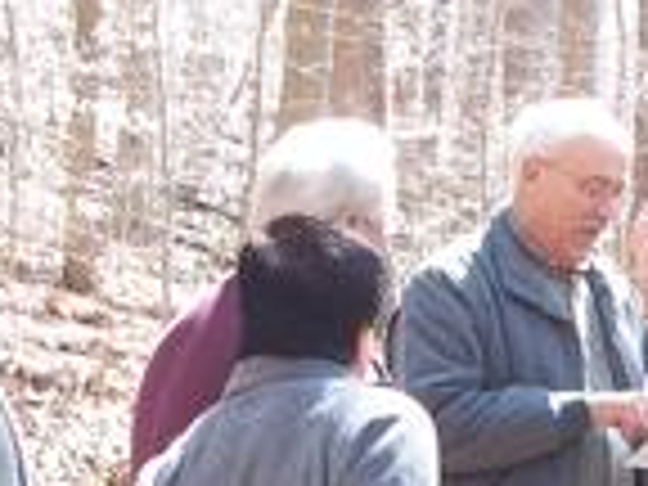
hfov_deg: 12.0
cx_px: 592
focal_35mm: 163
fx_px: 3051
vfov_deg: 9.0
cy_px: 515
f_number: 2.9
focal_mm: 9.86
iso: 64
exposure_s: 1/80
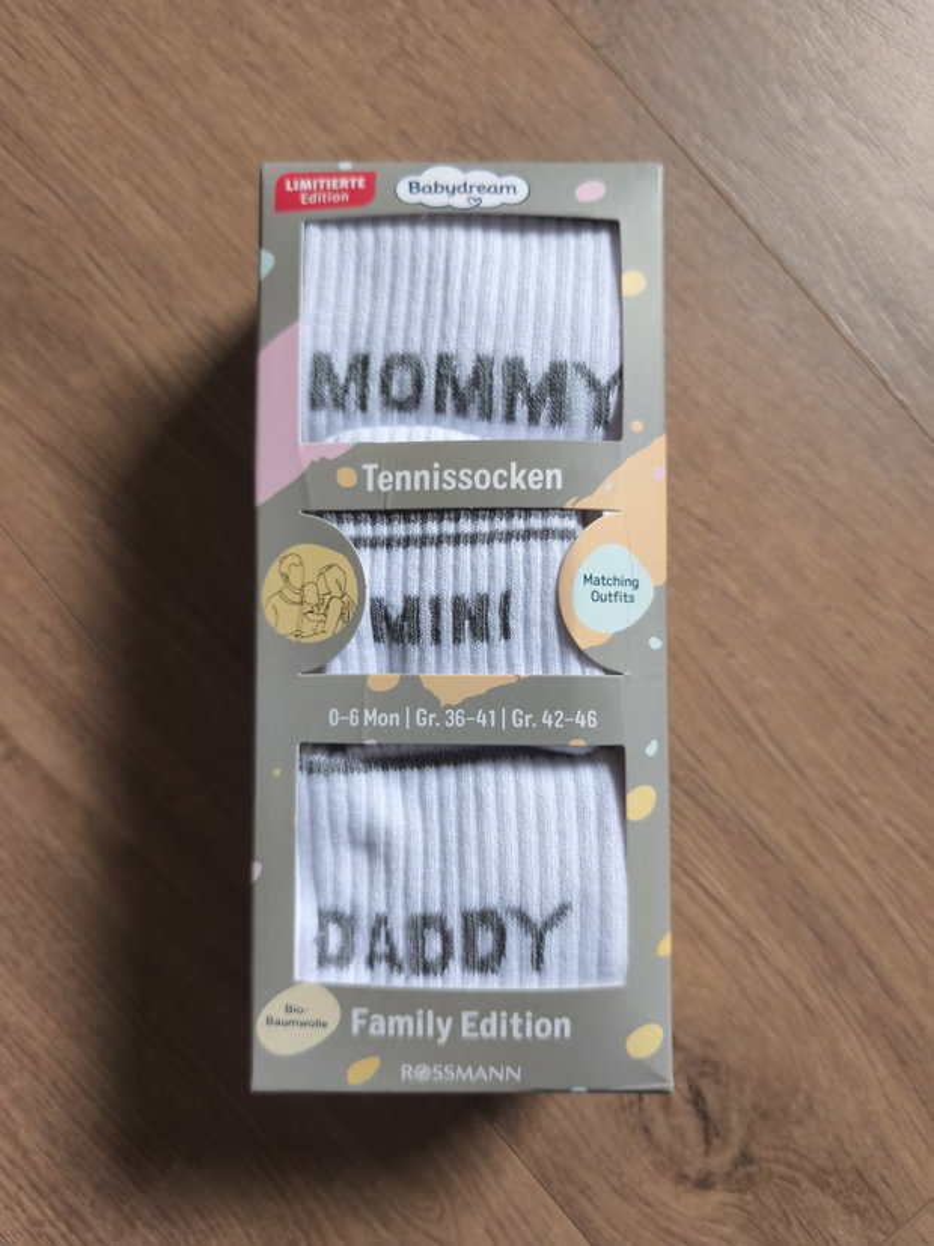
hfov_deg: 58.9
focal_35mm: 23
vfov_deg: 73.9
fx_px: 828
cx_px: 467
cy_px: 623
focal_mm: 6.57
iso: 320
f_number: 1.6
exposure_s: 1/50
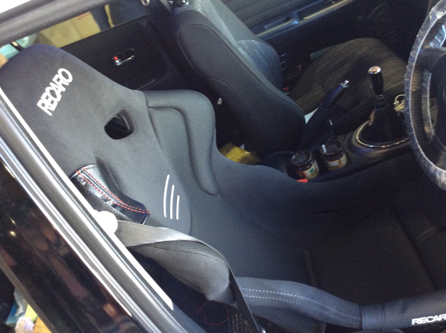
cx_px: 223
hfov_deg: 56.9
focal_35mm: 32
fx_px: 412
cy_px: 166
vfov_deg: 44.1
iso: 100
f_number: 2.4
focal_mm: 3.3
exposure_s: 1/24
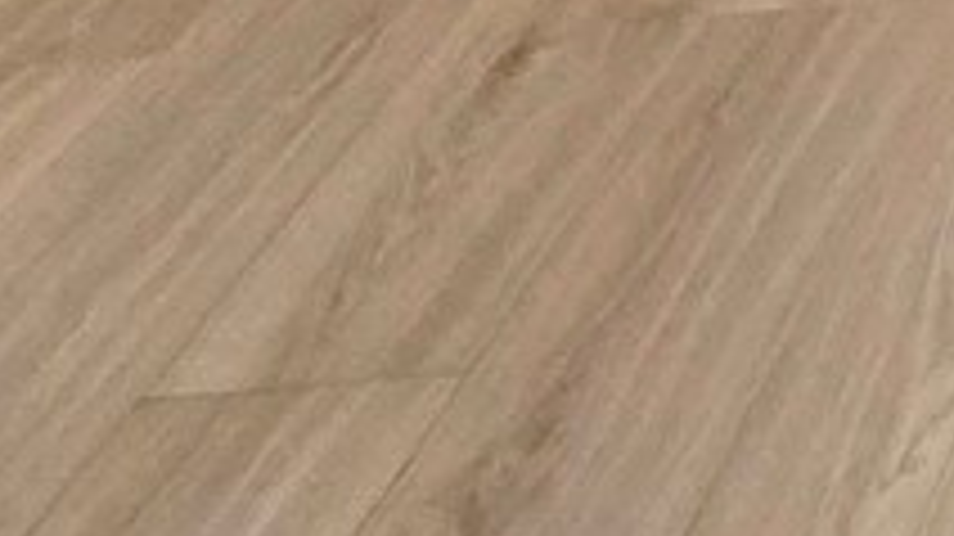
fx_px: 2705
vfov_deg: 8.4
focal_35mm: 107
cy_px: -1351
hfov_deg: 13.9
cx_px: 2295
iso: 160
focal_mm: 2.2
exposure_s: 1/120
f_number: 1.9
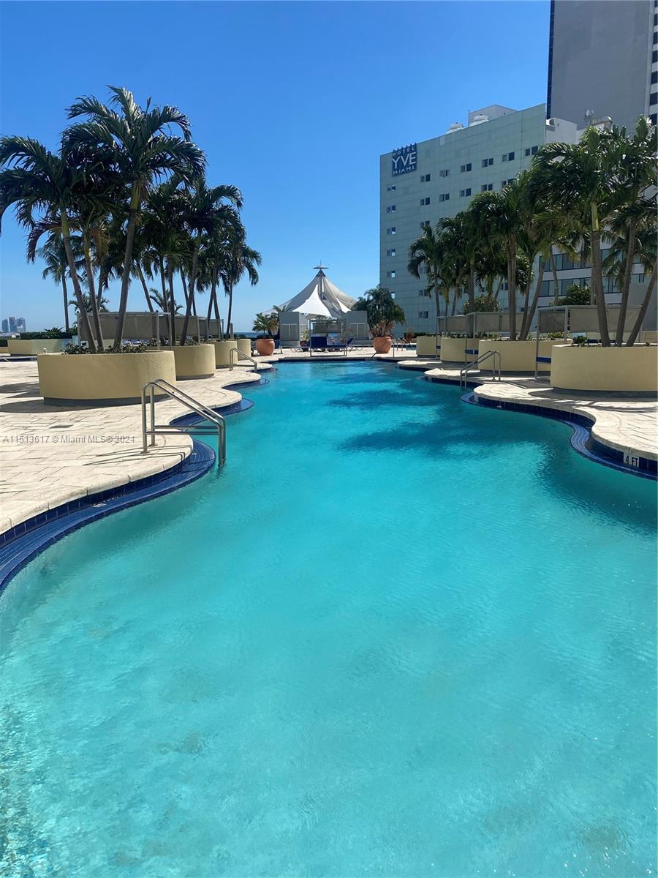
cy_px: 439
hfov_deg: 53.1
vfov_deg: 67.3
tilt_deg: -8.3
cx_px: 329
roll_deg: -0.3
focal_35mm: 26
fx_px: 659
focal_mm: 4.25
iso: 32
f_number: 1.8
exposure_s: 1/5236
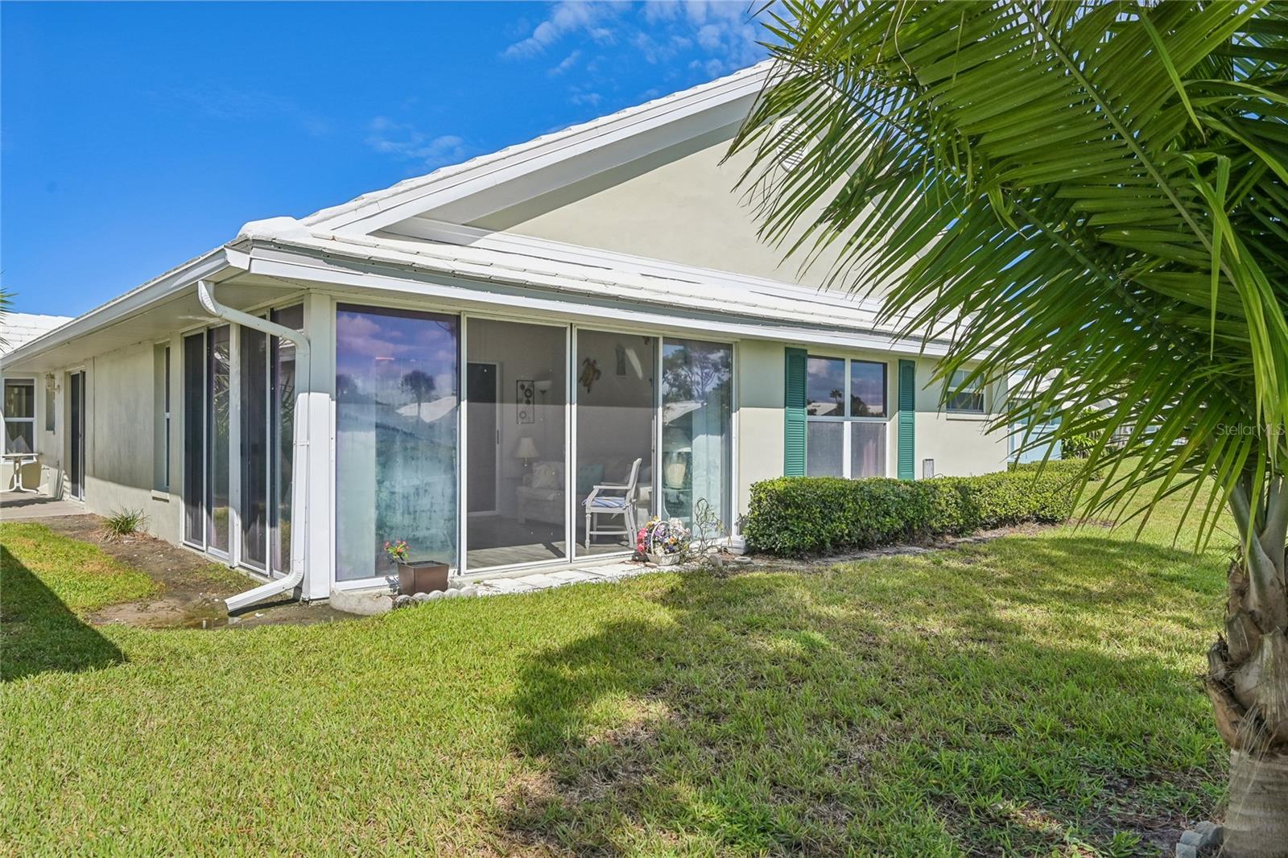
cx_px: 644
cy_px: 429
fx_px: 823
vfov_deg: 55.1
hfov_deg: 76.1
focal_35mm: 23
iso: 400
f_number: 8
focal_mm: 23
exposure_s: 1/1250
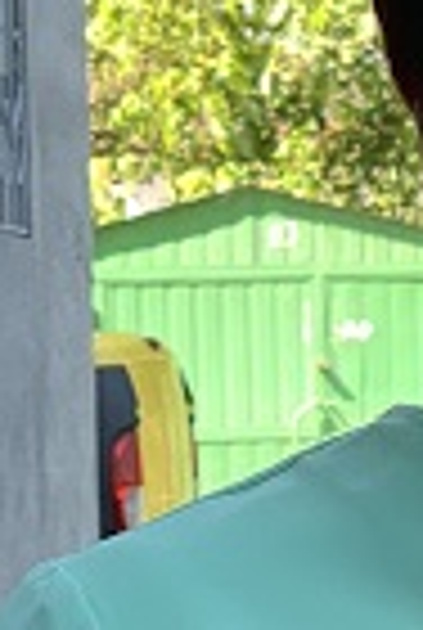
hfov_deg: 5.8
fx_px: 4051
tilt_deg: +1.7
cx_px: 968
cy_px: 396
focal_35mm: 231
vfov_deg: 8.9
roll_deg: +1.5
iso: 64
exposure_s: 1/122
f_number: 2.4
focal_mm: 6
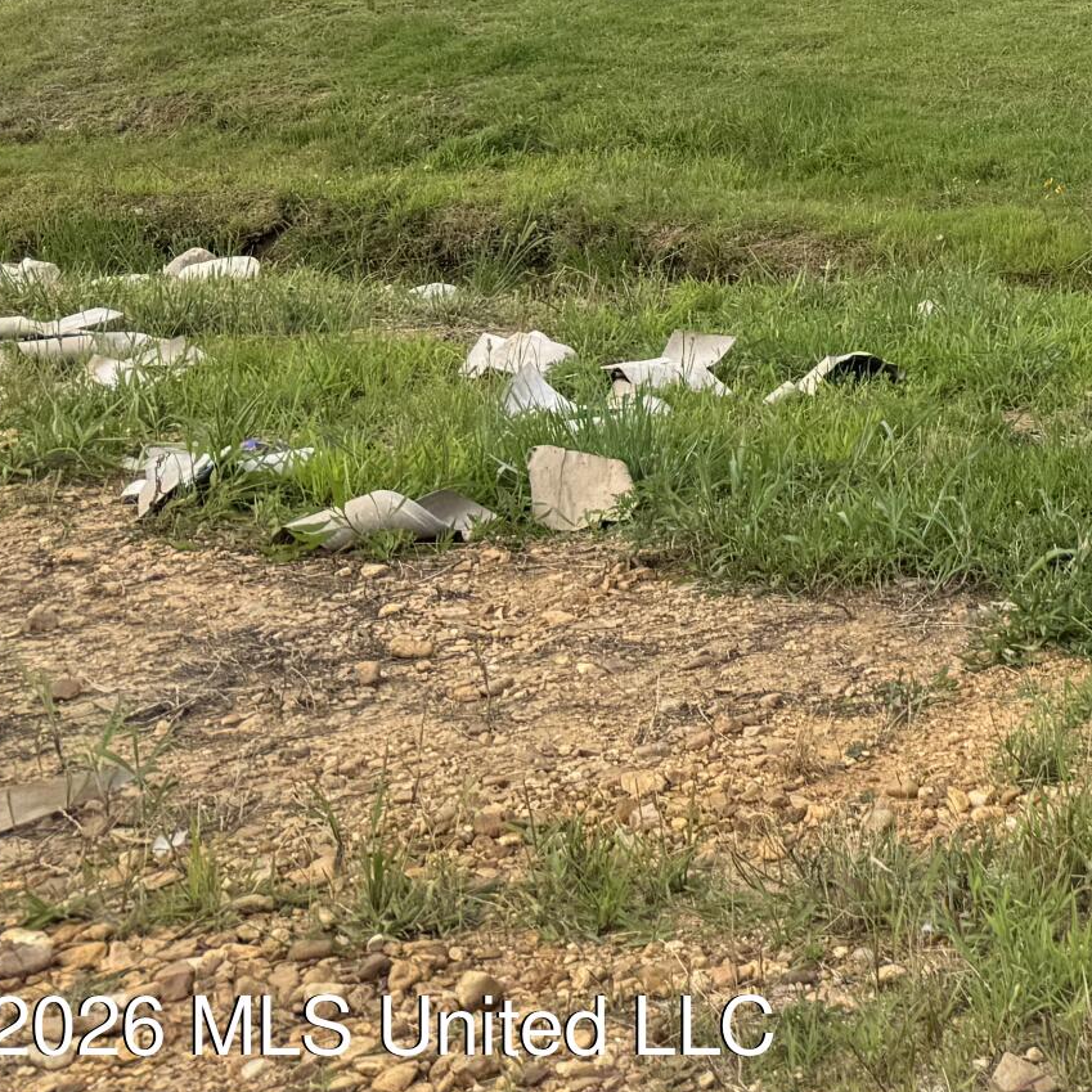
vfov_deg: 21.1
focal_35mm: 75
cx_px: 1848
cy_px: -288
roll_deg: +0.5
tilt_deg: +0.0
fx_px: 2677
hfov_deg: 18.8
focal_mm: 6.76
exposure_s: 1/3413
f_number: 1.78
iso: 80
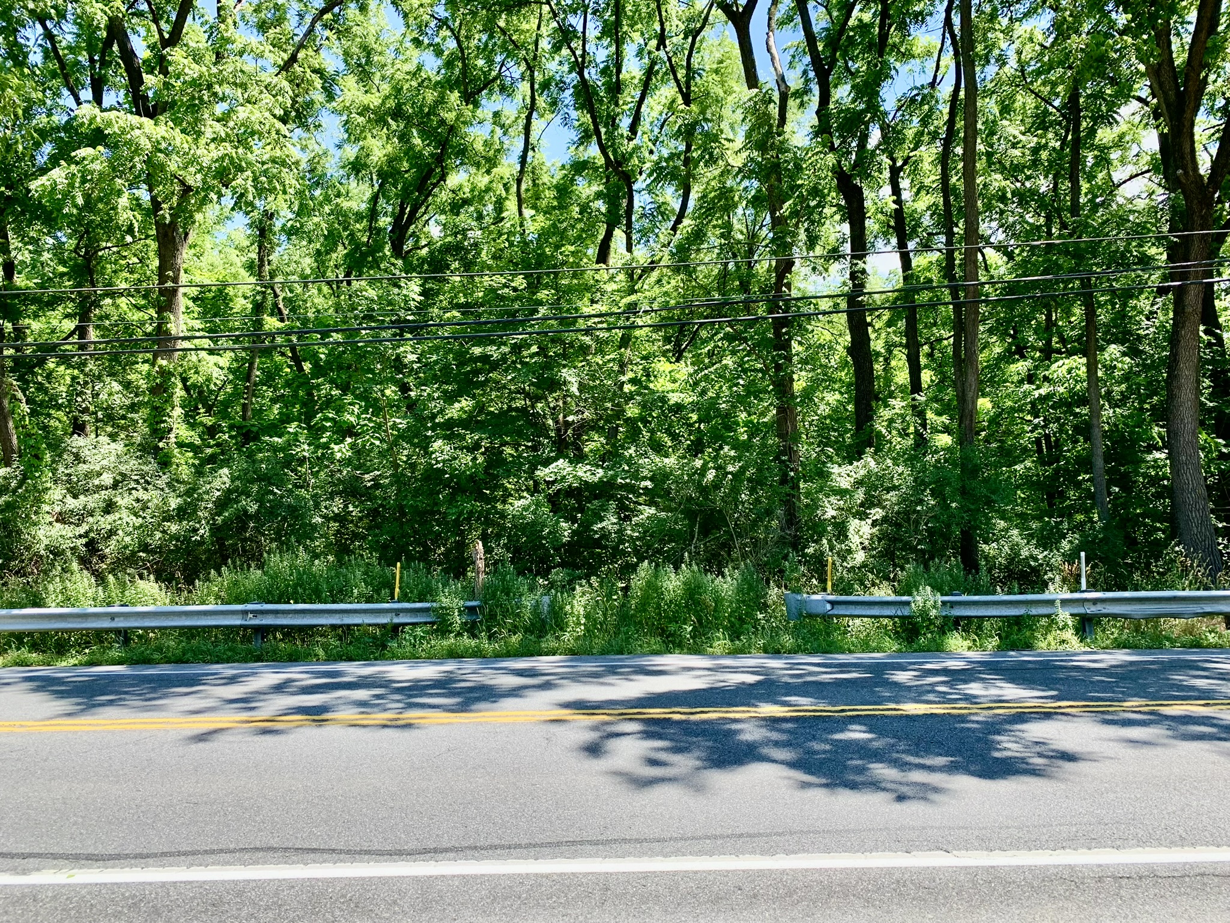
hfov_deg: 67.3
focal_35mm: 26
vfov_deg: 53.1
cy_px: 462
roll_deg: +0.7
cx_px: 615
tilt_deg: +3.7
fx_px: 924
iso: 25
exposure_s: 1/500
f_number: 1.8
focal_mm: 4.25
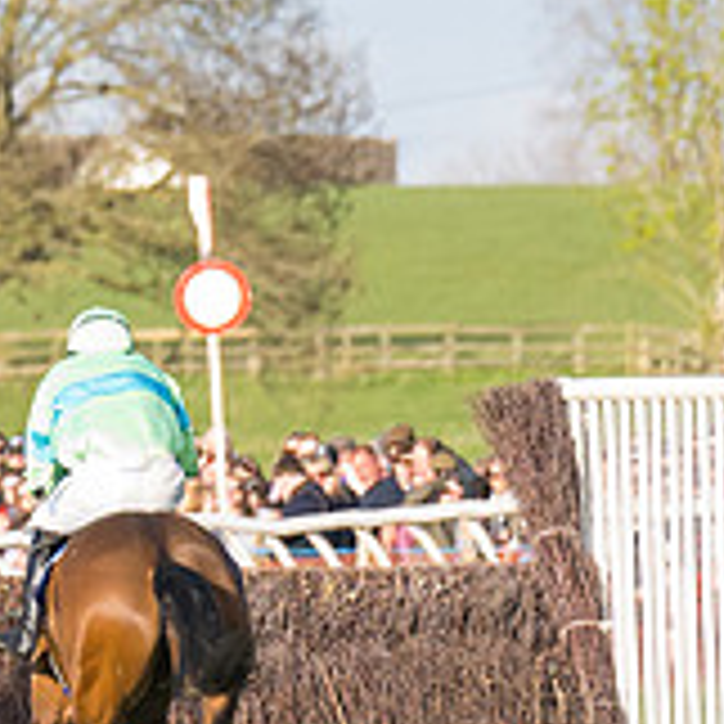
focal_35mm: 1499
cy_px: 380
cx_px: -403
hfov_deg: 1.2
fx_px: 35471
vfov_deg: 1.2
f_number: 4
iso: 400
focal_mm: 200
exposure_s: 1/1600
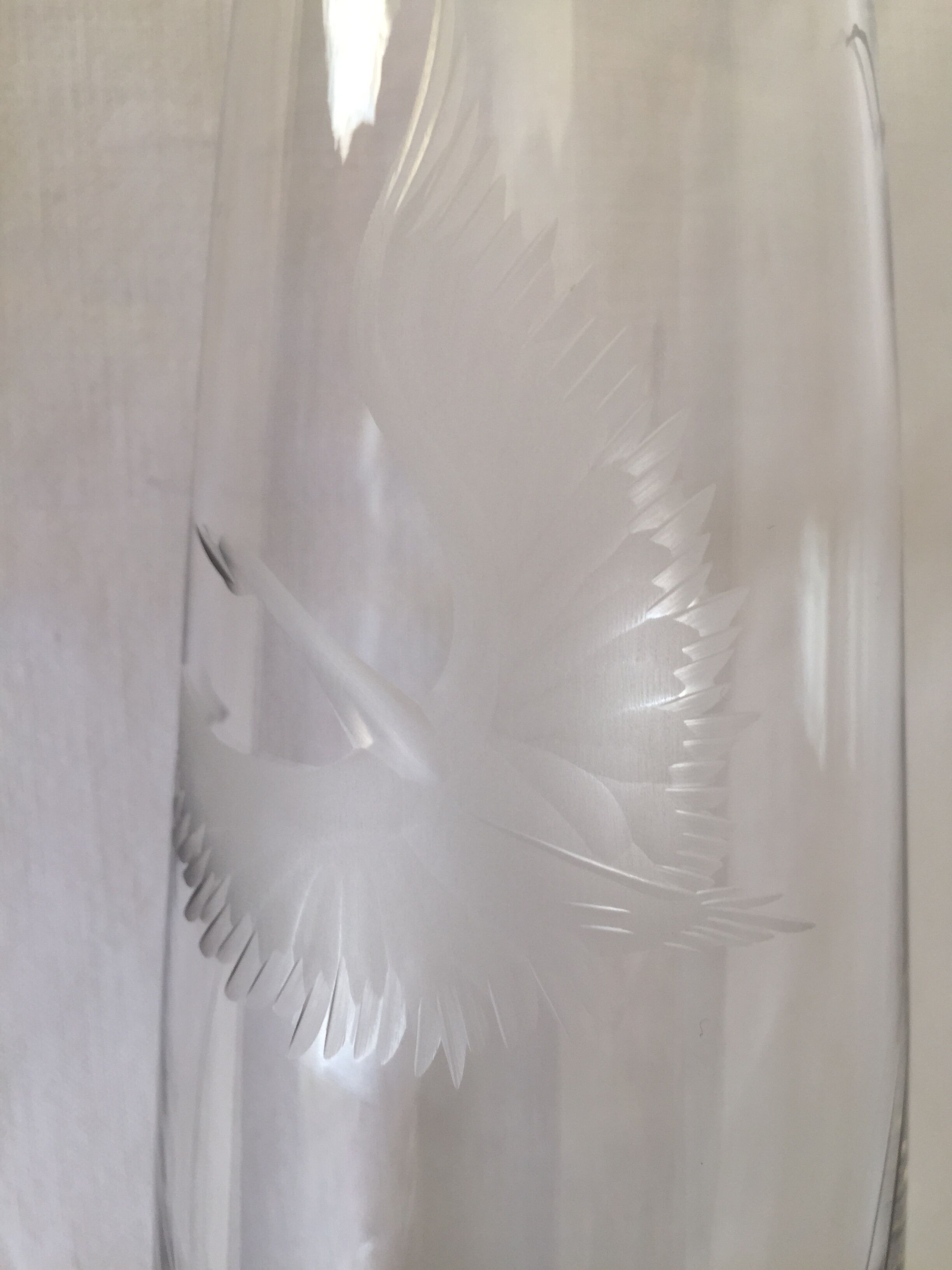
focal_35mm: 29
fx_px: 1063
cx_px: 476
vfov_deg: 61.7
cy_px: 635
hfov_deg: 48.2
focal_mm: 4.15
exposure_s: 1/60
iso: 32
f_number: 2.2
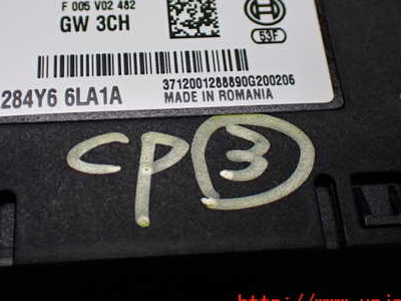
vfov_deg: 25.5
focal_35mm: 57
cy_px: 91
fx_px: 660
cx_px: 163
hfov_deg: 33.7
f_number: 2.7
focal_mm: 6.83
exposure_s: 1/160
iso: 320
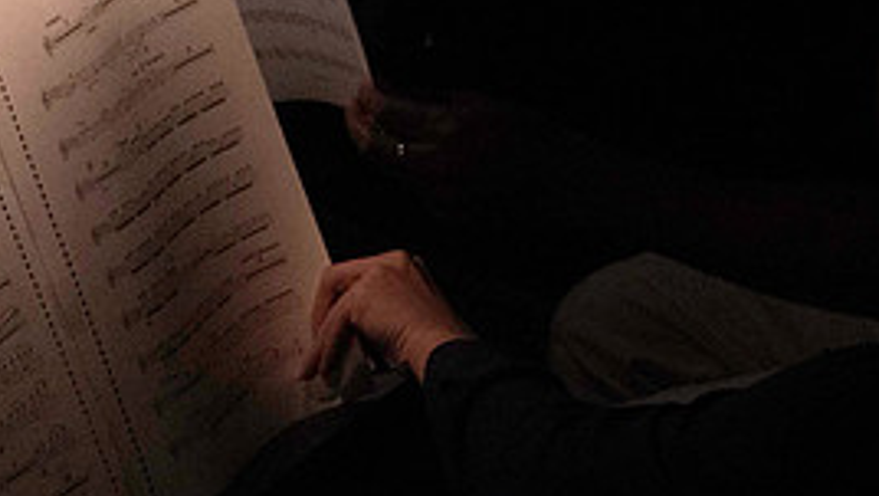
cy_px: 117
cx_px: -3
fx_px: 8394
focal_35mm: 360
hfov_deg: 6.0
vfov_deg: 3.4
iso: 25600
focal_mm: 159
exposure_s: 1/320
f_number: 18
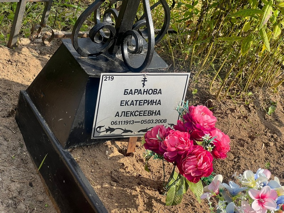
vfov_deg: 19.1
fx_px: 632
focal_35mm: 77
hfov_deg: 25.3
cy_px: 106
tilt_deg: -34.6
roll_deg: -20.8
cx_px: 142
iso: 32
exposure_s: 1/382
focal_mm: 9
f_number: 2.8
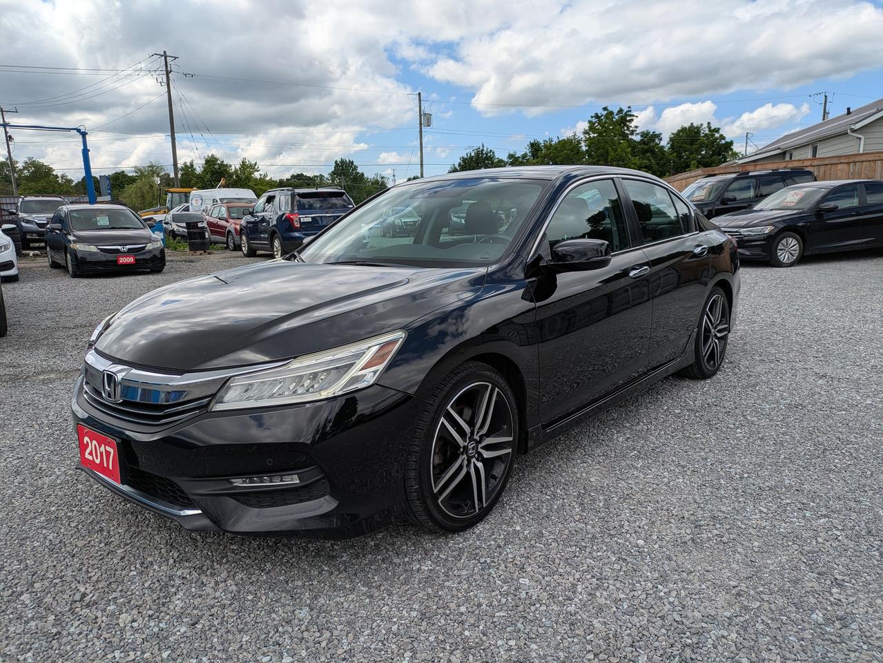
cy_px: 332
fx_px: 638
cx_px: 442
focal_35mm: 25
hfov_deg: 69.4
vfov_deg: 54.9
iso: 45
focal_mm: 5.43
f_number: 1.89
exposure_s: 1/2222
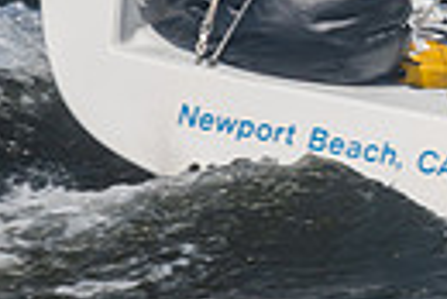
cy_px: -233
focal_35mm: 874
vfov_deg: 1.6
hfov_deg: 2.3
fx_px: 10864
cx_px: 1067
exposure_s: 1/250
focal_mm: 120
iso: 100
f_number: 6.3
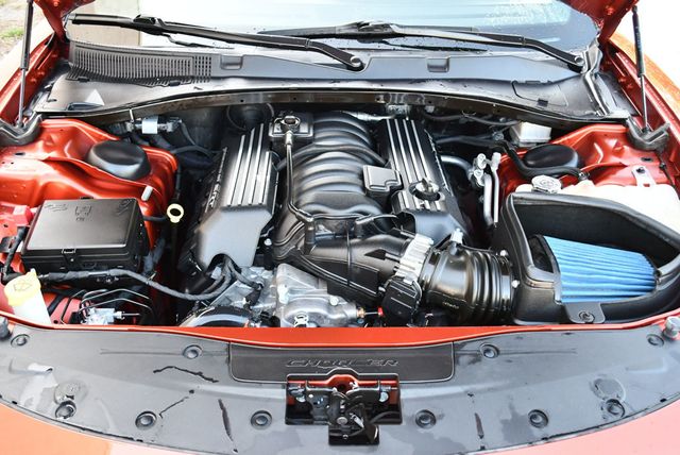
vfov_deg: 36.9
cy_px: 228
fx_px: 681
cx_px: 340
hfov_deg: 53.1
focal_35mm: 36
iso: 800
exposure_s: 1/125
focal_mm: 18
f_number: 3.5
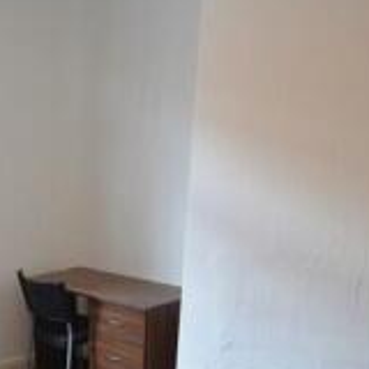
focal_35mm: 52
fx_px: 627
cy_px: 436
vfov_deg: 28.7
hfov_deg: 30.8
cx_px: 14
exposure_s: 1/80
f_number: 4.5
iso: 1000
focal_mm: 10
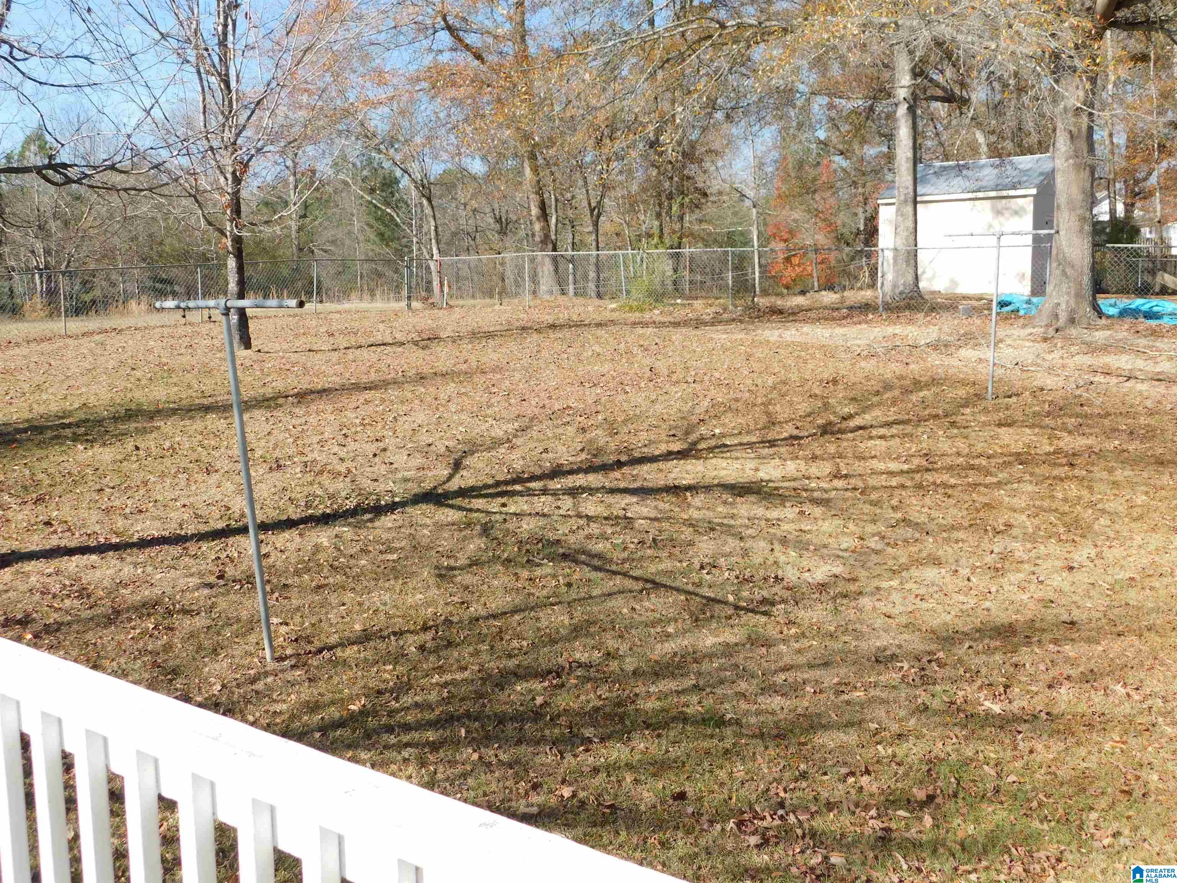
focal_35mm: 36
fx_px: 1224
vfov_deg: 39.7
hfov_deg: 51.4
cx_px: 588
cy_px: 442
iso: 125
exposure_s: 1/640
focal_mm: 6.3
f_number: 3.5
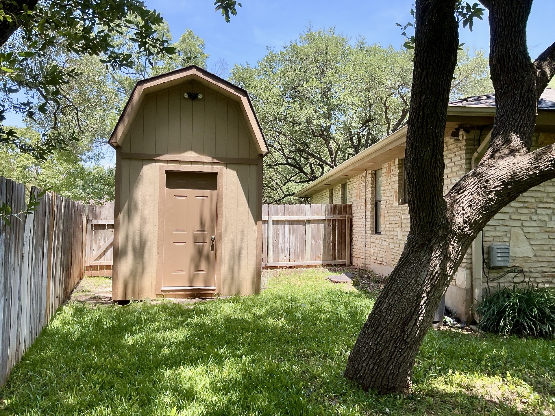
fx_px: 433
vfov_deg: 51.4
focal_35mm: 27
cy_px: 208
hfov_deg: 65.3
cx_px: 278
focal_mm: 3
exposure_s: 1/491
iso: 25
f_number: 1.8
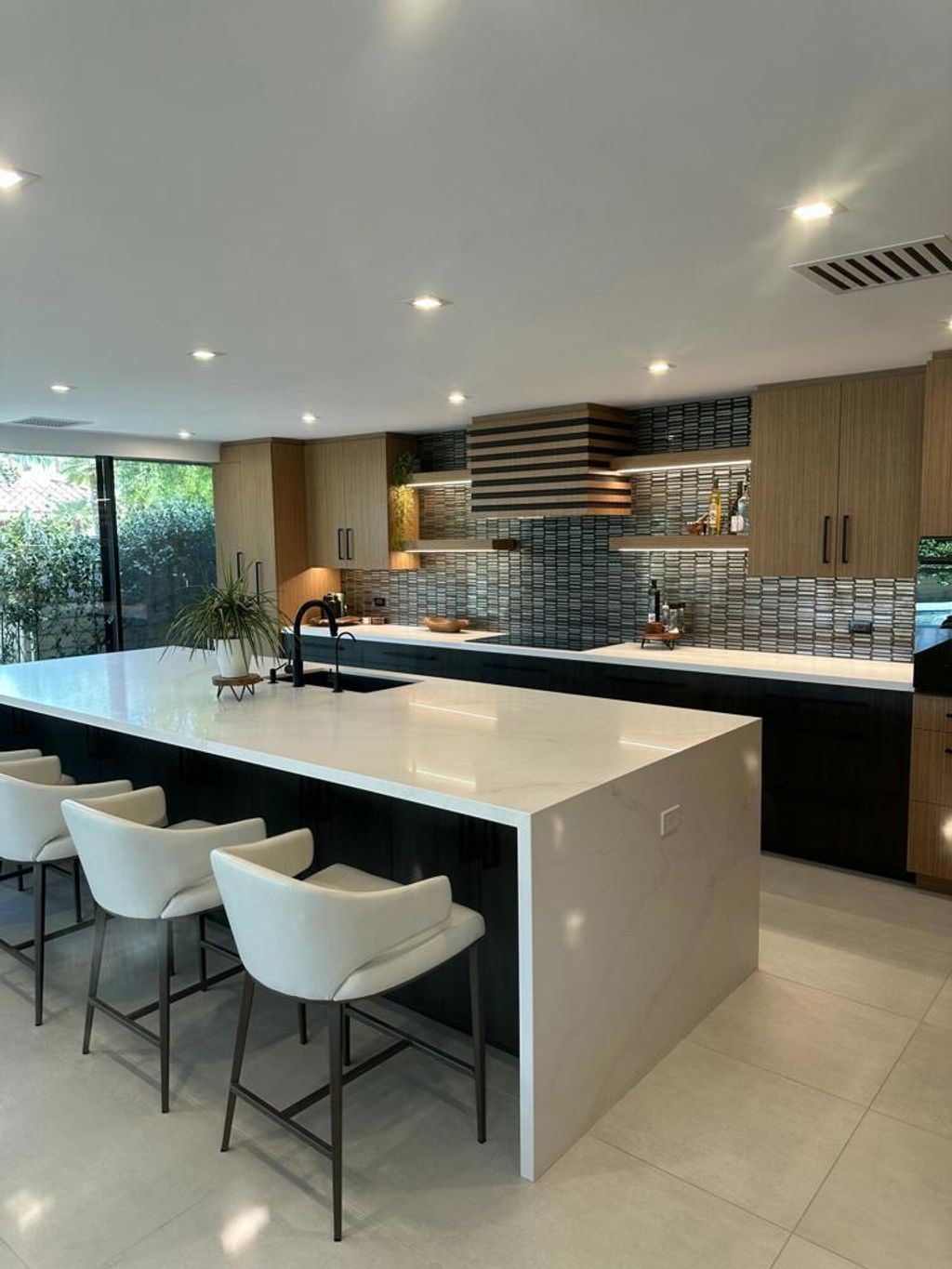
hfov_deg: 56.8
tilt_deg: -5.2
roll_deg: +1.3
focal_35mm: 24
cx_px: 476
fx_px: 880
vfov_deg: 71.6
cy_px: 634
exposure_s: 1/120
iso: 125
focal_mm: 6.86
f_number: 1.78
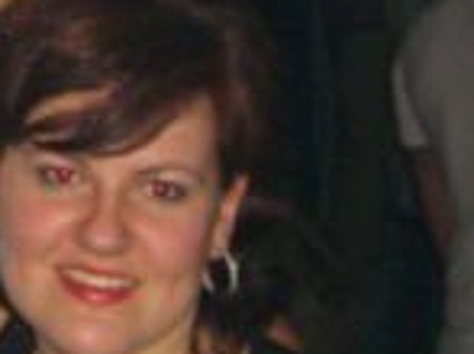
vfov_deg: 9.5
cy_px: -32
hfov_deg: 12.3
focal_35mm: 155
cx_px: -174
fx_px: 2121
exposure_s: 1/60
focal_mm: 7.9
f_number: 2.8
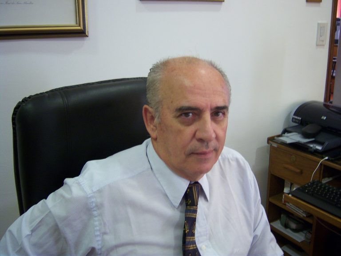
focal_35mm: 36
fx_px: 355
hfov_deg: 51.4
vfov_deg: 39.7
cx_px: 170
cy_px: 128
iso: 160
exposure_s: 1/15
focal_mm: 7.5
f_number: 2.8
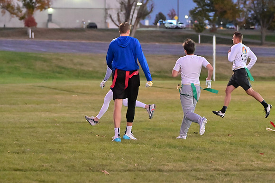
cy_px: 92
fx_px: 1314
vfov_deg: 8.0
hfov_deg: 11.9
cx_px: 138
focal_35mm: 172
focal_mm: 115
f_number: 4
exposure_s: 1/500
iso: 6400
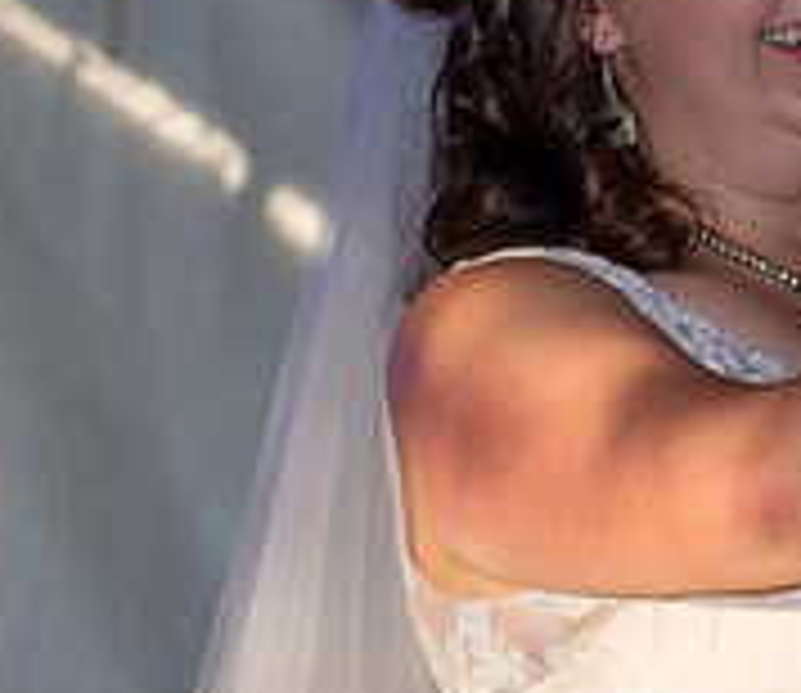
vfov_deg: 4.1
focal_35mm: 393
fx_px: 9620
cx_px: 903
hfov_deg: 4.8
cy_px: 462
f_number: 6.3
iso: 100
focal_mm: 70
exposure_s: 1/160
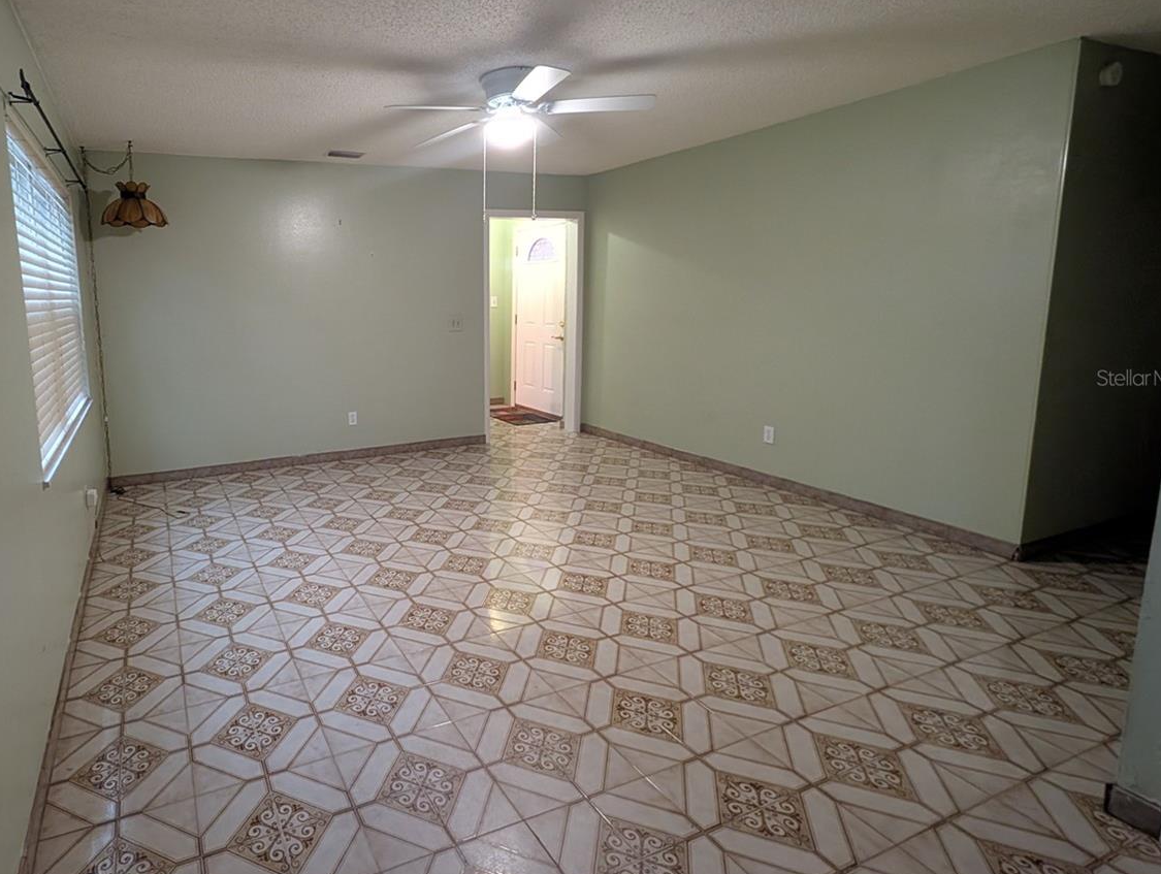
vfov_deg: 74.5
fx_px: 571
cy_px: 378
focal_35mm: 17
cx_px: 372
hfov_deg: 87.2
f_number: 1.95
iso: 520
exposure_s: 1/30
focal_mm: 2.23
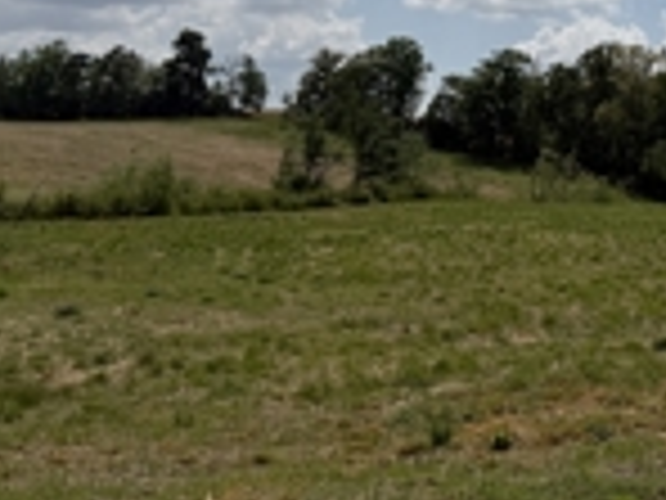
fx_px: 1251
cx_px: 684
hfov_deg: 27.9
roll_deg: -3.3
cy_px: 54
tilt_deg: +1.8
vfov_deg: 22.1
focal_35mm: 65
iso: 100
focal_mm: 6.76
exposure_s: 1/17544
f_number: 1.78
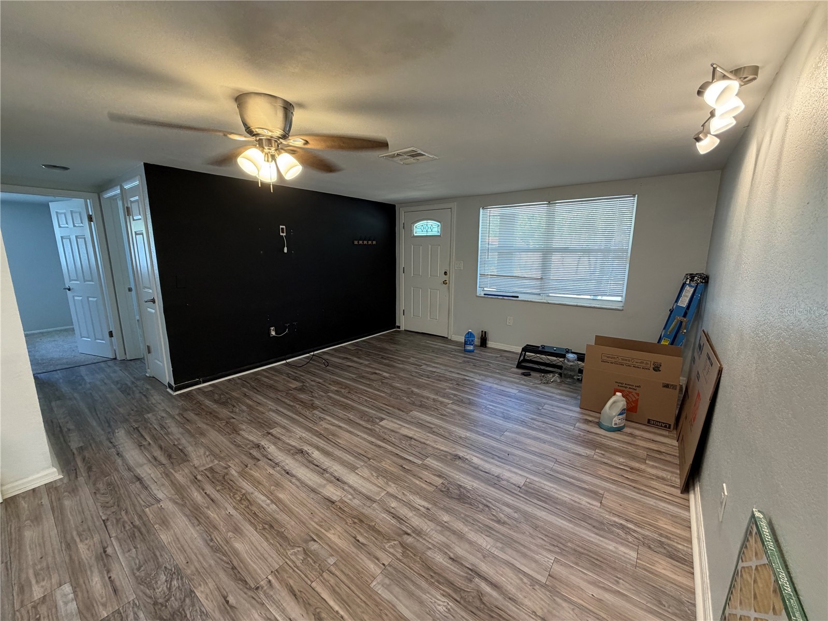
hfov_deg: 102.1
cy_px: 310
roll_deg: -0.3
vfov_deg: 85.7
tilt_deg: -10.9
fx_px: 335
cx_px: 414
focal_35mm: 14
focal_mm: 2.22
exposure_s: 1/60
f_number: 2.2
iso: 200
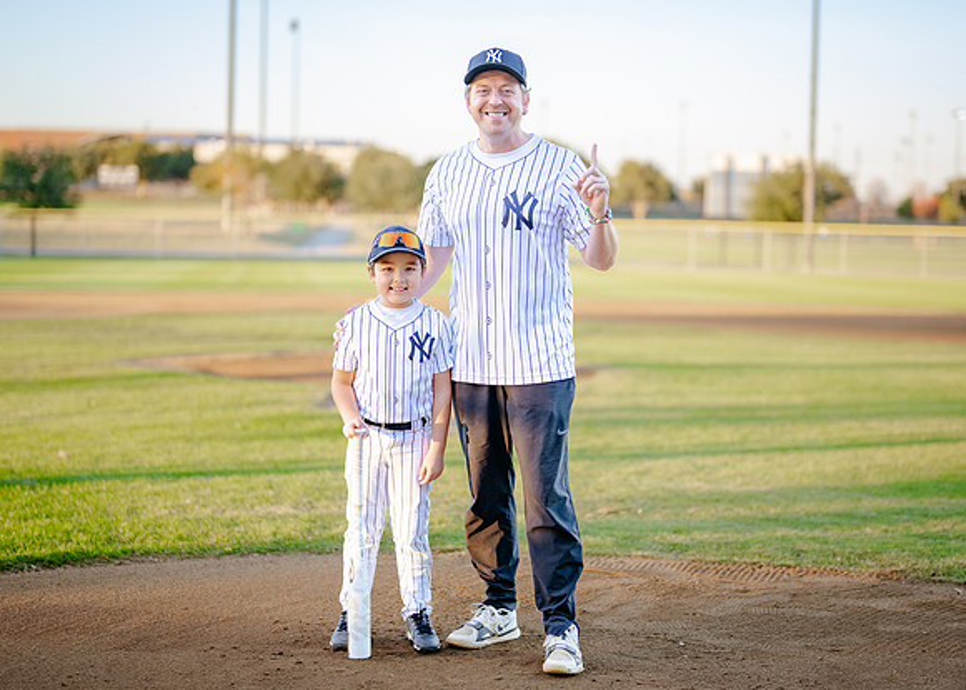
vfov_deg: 21.4
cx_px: 505
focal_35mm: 67
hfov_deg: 29.6
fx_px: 1826
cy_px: 334
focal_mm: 50
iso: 250
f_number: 1.2
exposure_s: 1/1600
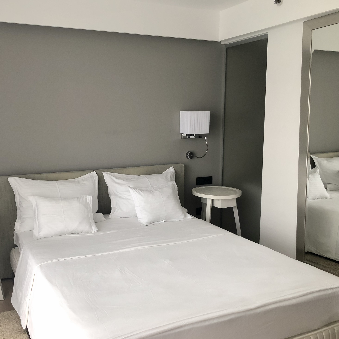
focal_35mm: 34
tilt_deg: -6.6
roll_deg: +0.0
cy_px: 169
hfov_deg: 48.1
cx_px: 130
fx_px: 377
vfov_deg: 48.5
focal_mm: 3.99
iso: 25
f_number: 1.8
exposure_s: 1/30
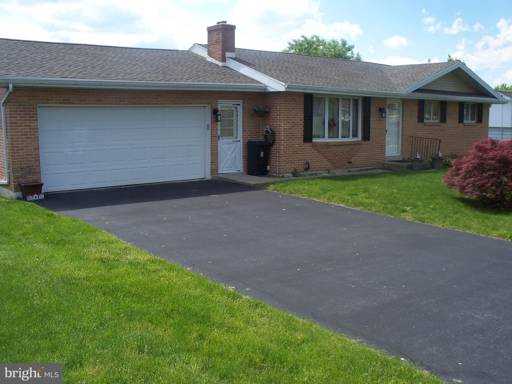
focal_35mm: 36
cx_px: 256
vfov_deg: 39.7
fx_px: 532
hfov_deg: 51.4
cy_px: 192
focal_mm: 7.54
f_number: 5
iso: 80
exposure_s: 1/320
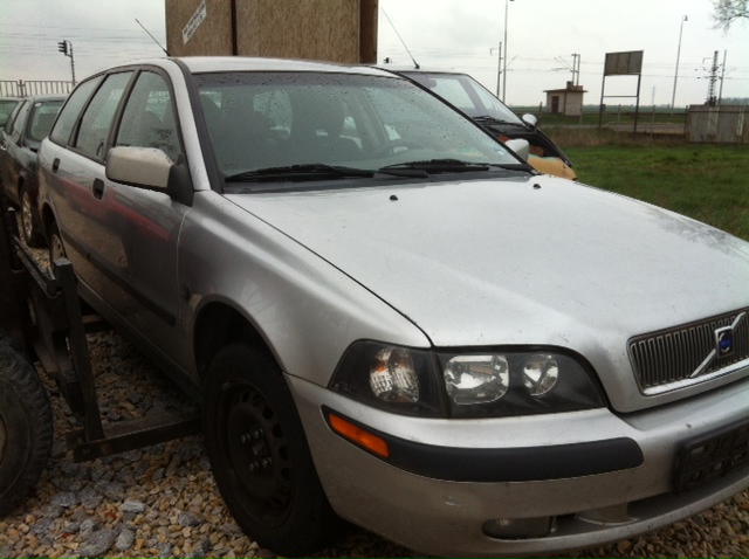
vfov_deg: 40.6
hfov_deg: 52.7
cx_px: 374
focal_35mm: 35
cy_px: 280
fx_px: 756
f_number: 2.8
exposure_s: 1/311
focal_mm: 3.85
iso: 80
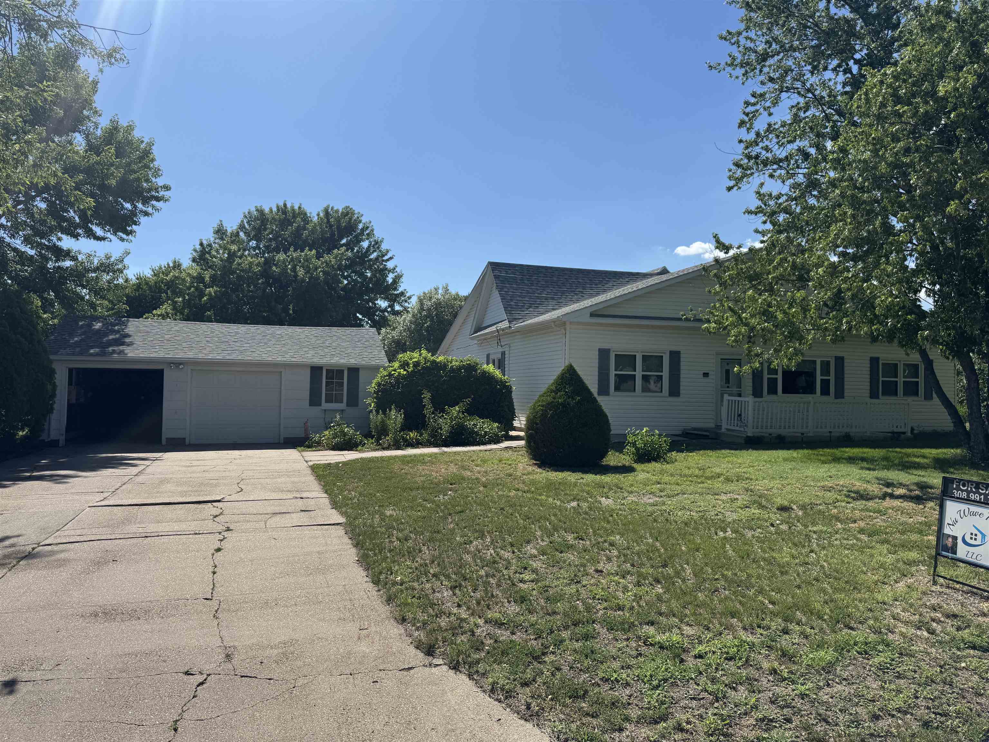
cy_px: 371
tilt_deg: +0.5
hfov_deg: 71.6
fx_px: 686
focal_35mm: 24
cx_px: 494
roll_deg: -1.3
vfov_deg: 56.8
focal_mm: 6.76
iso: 80
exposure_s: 1/6410
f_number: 1.78
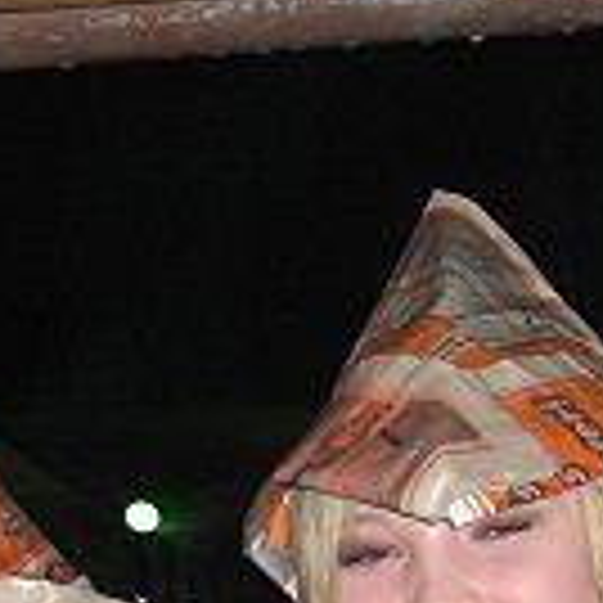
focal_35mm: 160
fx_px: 3153
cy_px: 576
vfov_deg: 10.8
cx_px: 155
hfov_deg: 10.9
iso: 200
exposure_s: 1/60
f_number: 2.8
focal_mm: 7.9
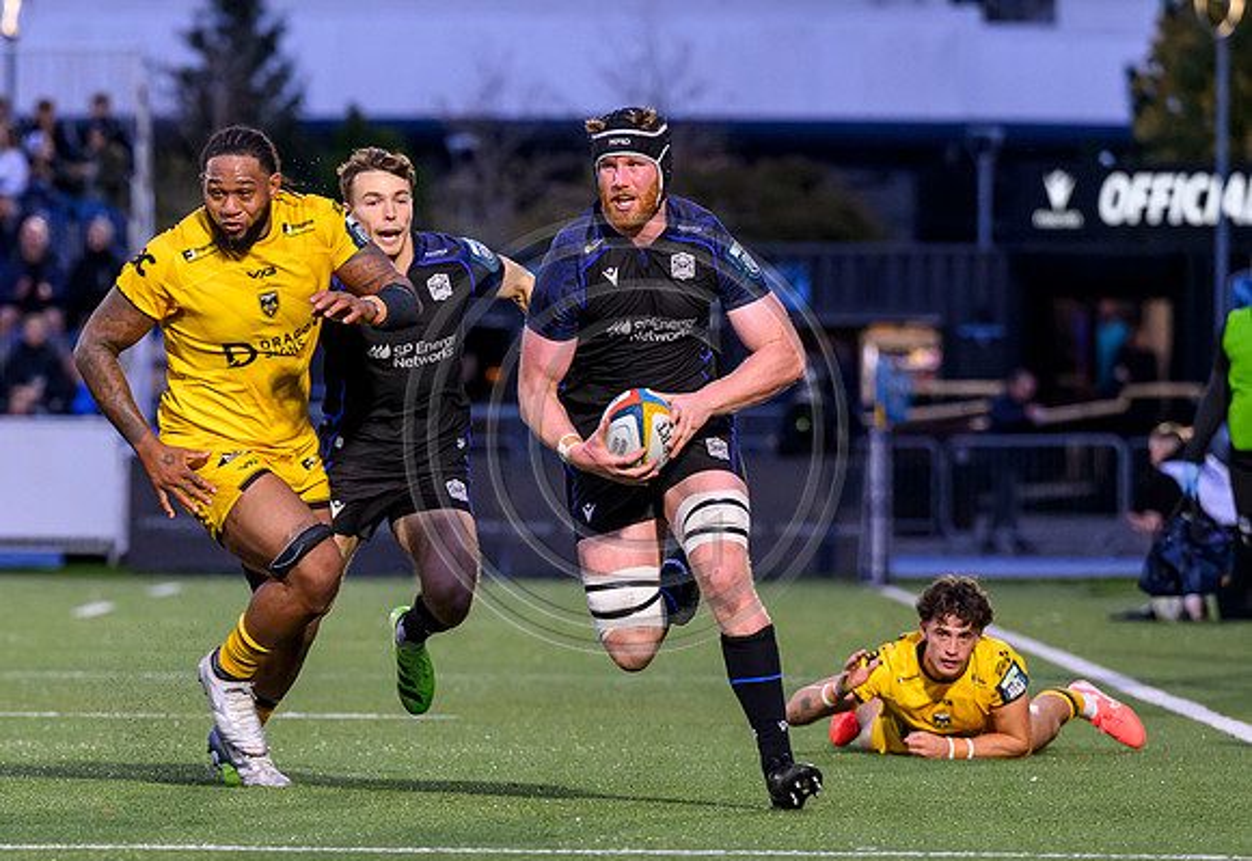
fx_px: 14424
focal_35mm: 411
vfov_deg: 3.4
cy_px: 736
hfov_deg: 5.0
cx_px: 498
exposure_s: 1/1250
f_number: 4
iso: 2500
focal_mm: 200
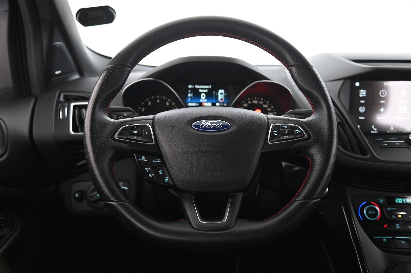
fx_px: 388
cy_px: 136
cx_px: 206
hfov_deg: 55.8
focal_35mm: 34
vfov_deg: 38.8
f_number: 4
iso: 1250
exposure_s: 1/8
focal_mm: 34
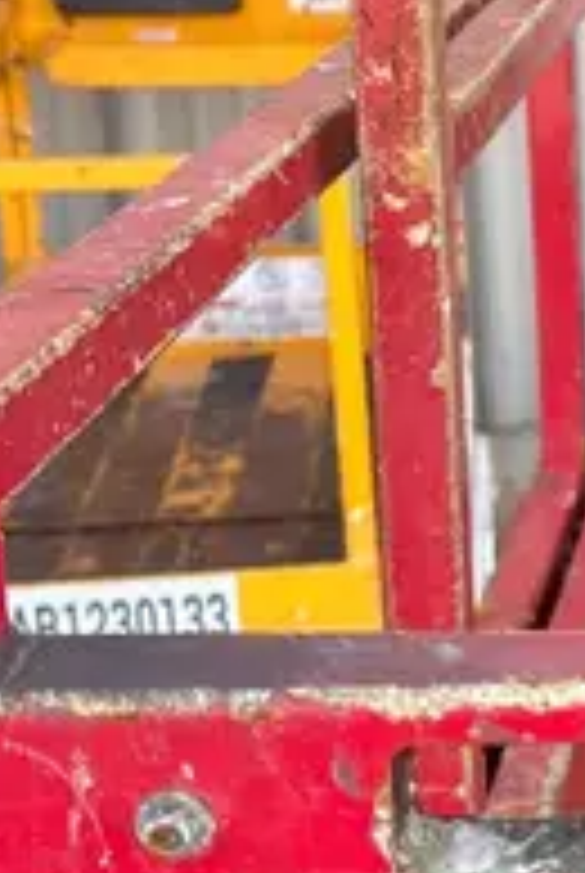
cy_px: 358
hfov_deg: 11.9
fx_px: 2477
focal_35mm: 102
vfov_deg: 20.0
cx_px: 1197
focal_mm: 5.7
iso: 40
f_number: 1.5
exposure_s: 1/230
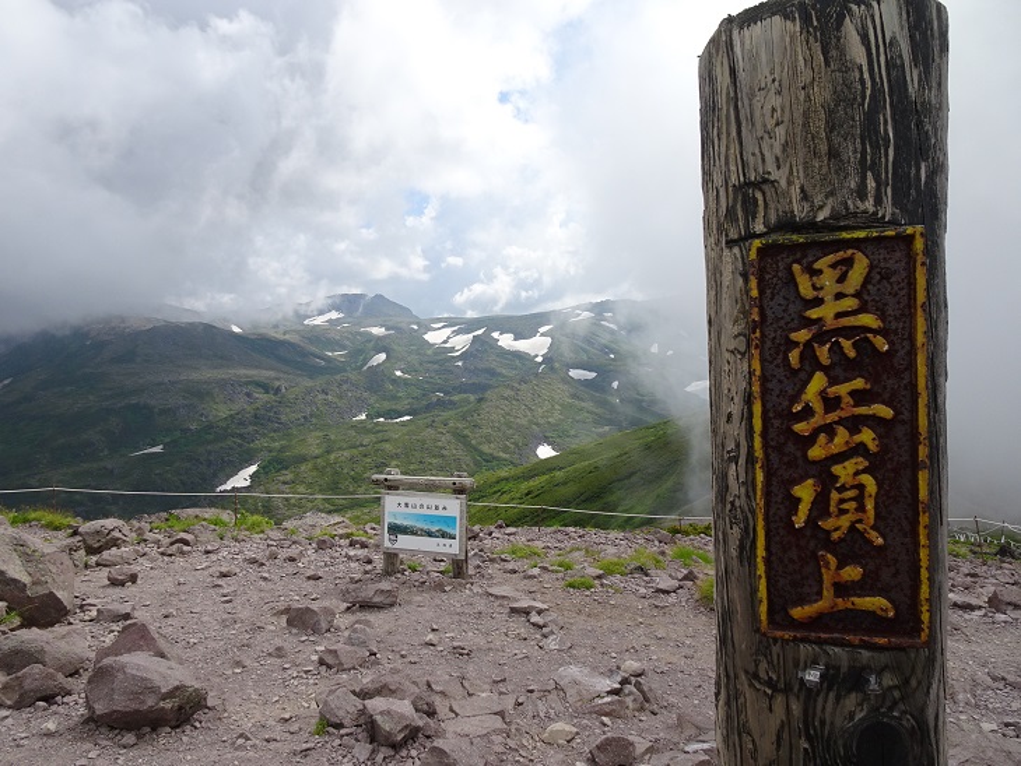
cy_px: 383
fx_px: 708
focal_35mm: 24
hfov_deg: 71.6
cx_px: 510
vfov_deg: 56.8
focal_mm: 4.1
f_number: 3.5
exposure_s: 1/1000
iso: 80
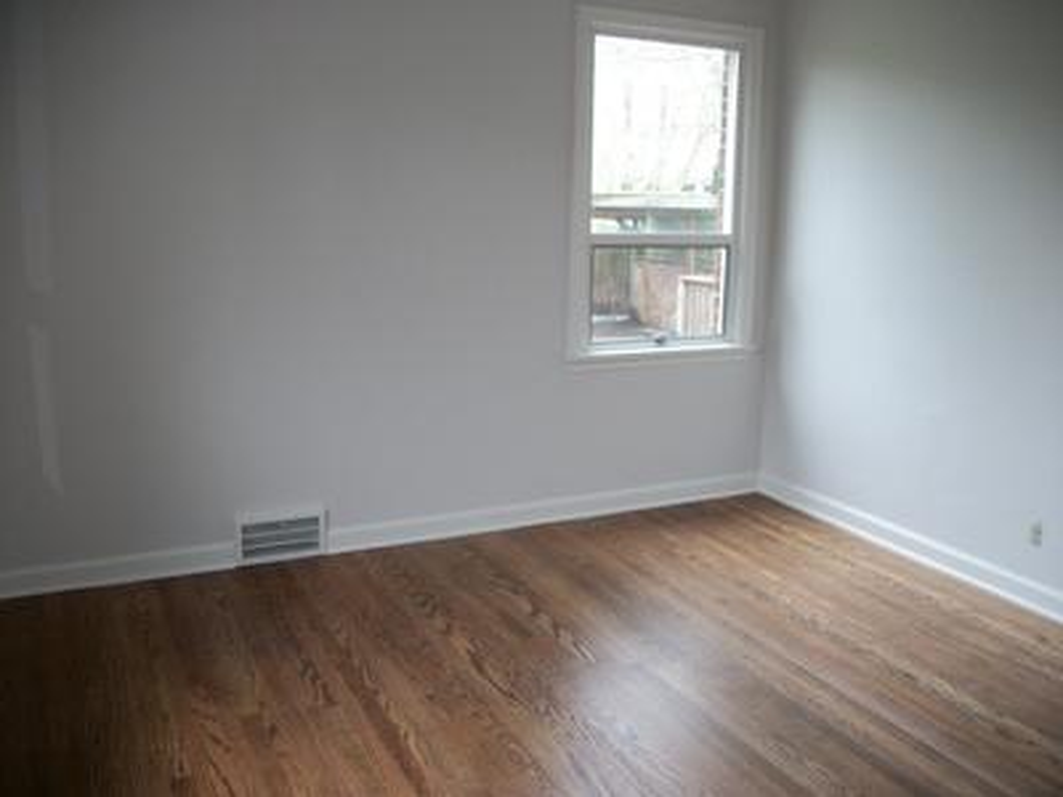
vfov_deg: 44.2
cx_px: 532
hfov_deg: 56.8
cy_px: 398
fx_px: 983
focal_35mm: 32
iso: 160
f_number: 2.9
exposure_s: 1/30
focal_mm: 5.7
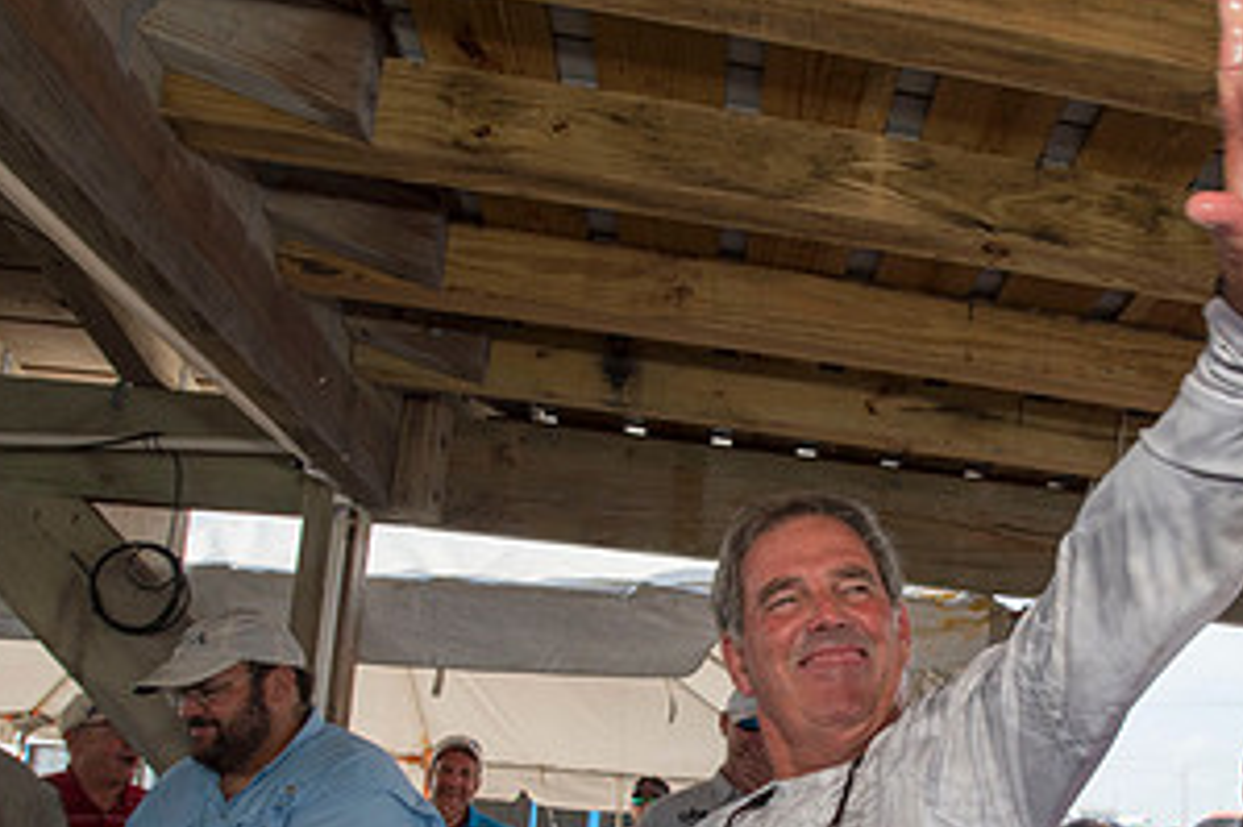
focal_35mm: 33
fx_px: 1139
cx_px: 877
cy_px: 679
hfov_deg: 55.4
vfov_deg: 38.2
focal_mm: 17
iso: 250
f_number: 7.1
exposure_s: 1/500
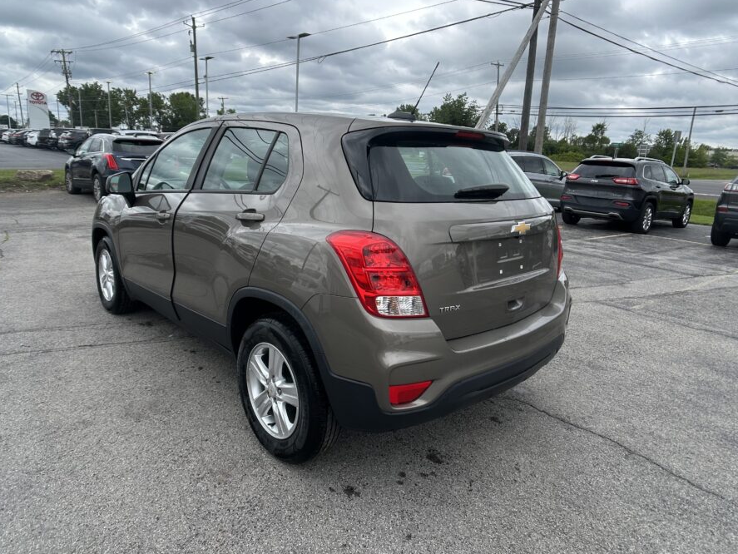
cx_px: 339
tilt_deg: -11.8
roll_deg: -1.8
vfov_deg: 46.7
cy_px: 243
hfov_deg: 59.9
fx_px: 640
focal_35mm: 30
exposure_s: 1/2915
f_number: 1.5
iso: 50
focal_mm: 5.7
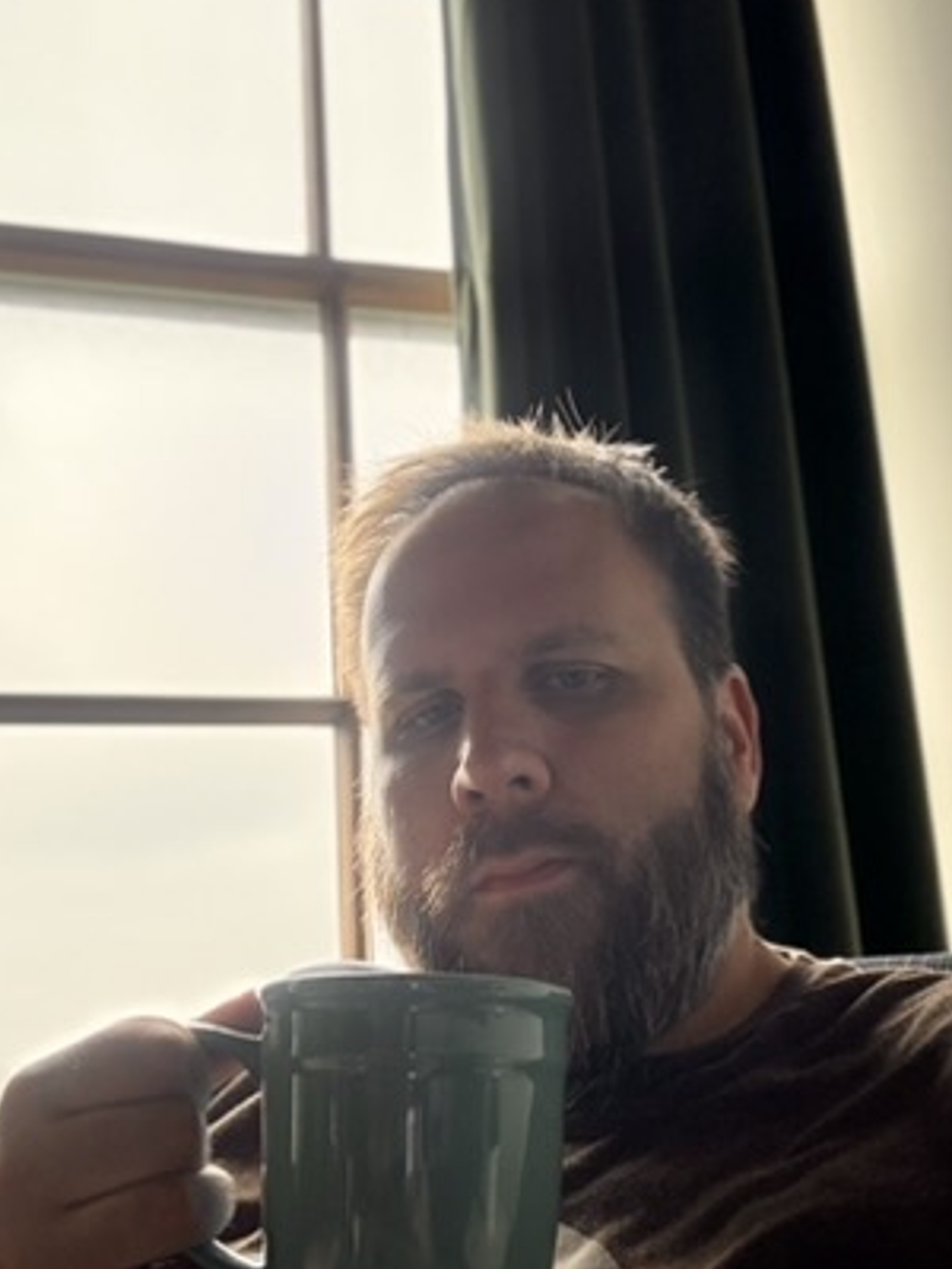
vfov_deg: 51.3
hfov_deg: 39.7
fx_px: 1320
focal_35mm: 36
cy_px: 688
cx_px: 457
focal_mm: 2.69
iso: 80
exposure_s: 1/149
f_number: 1.9
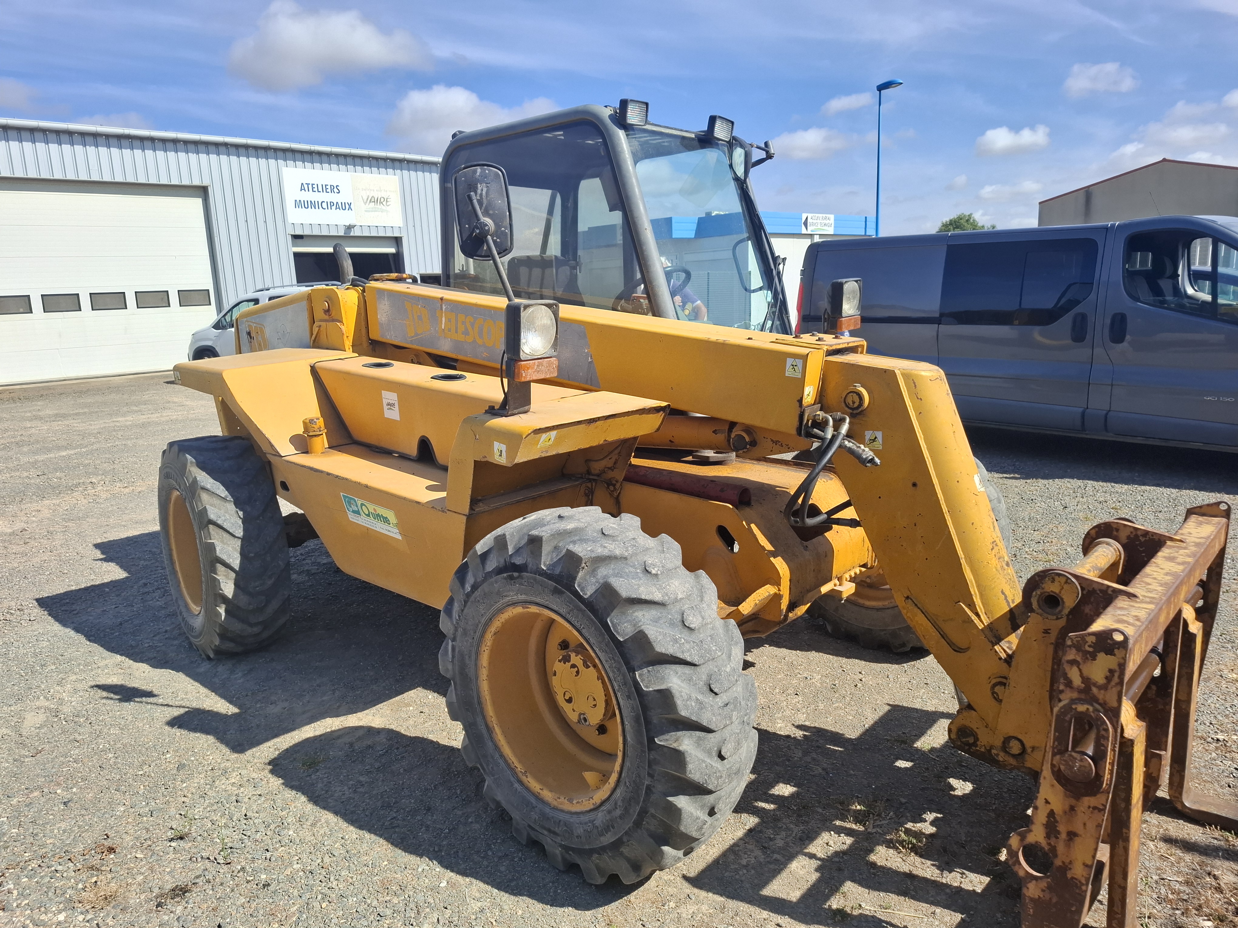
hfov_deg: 73.9
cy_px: 464
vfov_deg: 58.9
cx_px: 619
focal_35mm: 23
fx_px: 823
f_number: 1.8
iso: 50
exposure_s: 1/2257
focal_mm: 5.54
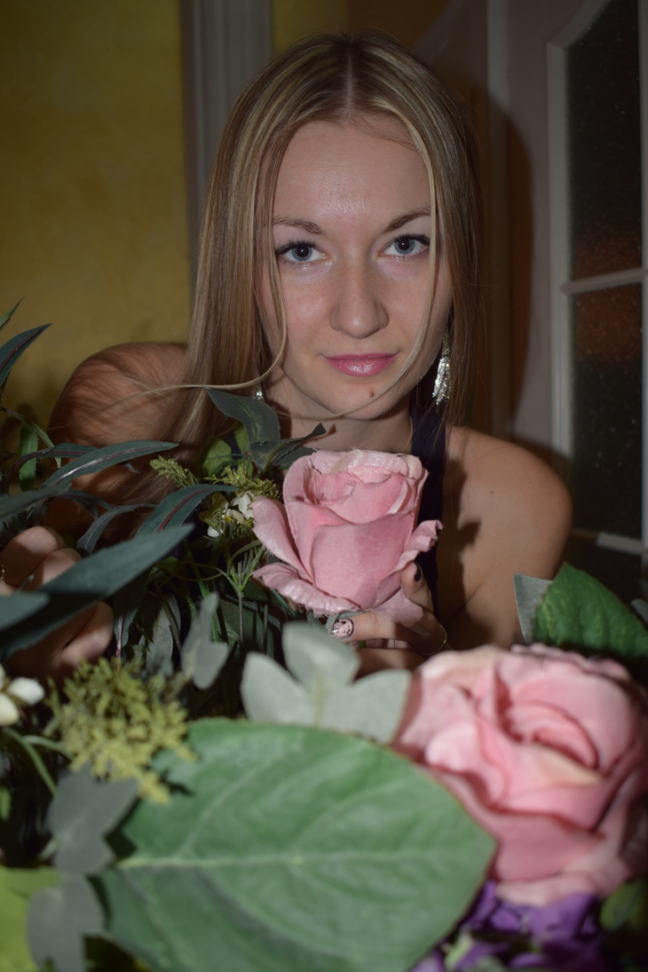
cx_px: 324
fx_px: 931
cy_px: 486
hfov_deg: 38.4
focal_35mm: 34
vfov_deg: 55.1
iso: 400
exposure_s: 1/30
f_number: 3.8
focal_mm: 23
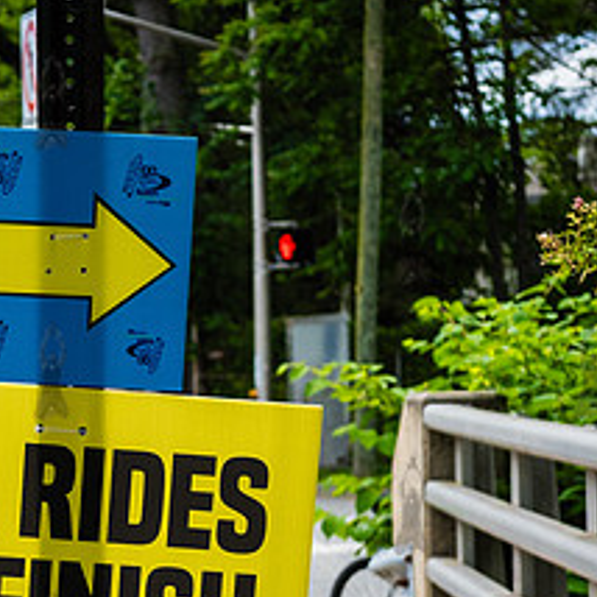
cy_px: 370
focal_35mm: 154
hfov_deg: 11.3
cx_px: 50
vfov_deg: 11.3
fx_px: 3005
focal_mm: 45
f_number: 4
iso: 400
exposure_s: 1/1250
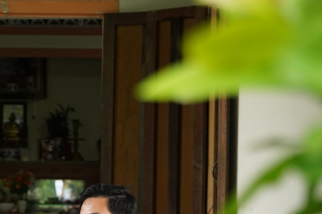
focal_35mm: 129
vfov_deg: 10.5
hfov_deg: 15.7
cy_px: 214
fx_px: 1154
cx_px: 29
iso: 2500
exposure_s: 1/2000
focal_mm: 48
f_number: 2.8
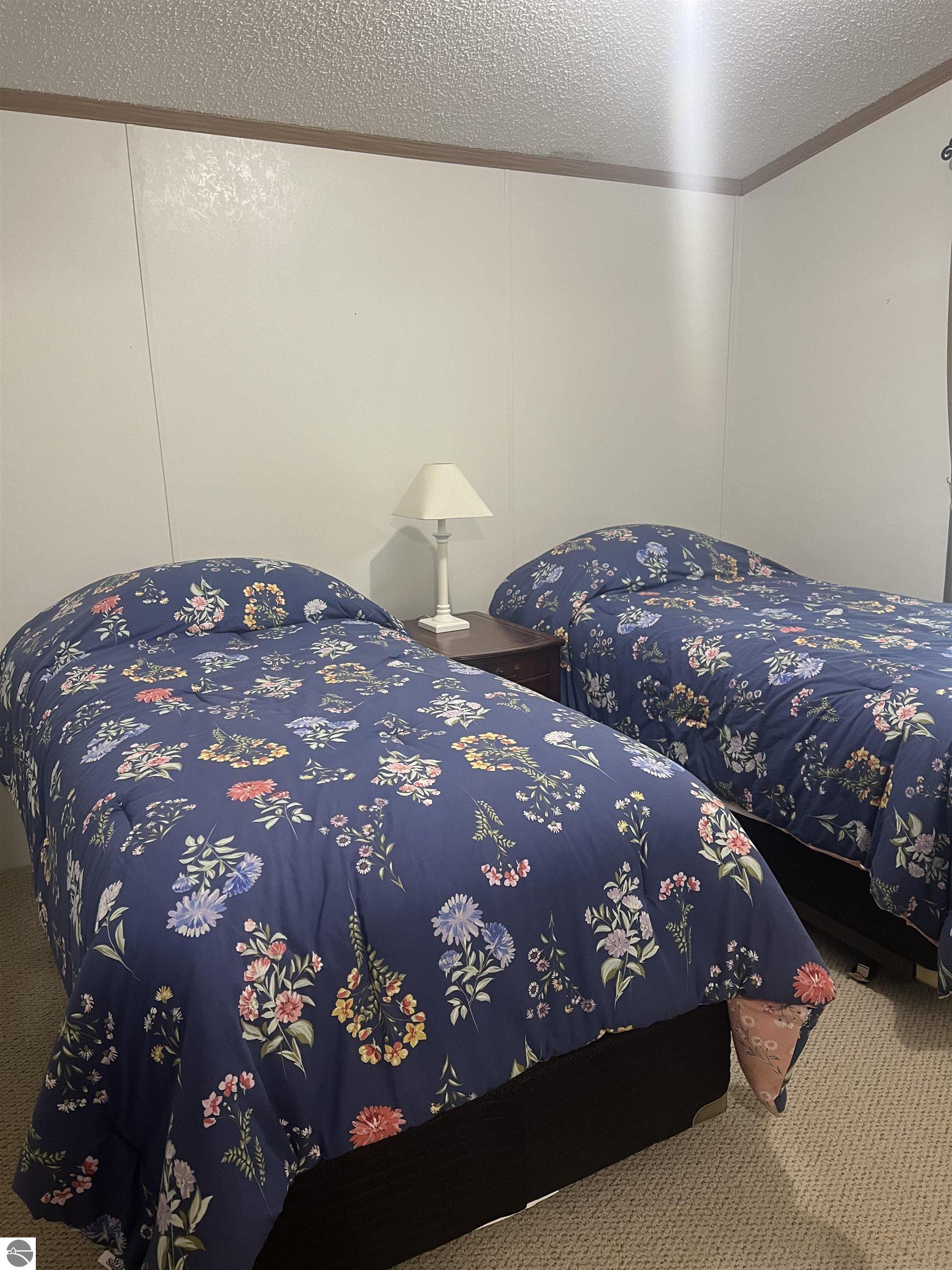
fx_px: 953
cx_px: 476
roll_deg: +2.2
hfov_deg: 53.1
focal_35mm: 26
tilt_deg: -13.3
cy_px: 635
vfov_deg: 67.3
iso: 250
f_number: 1.5
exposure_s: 1/60
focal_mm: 5.7
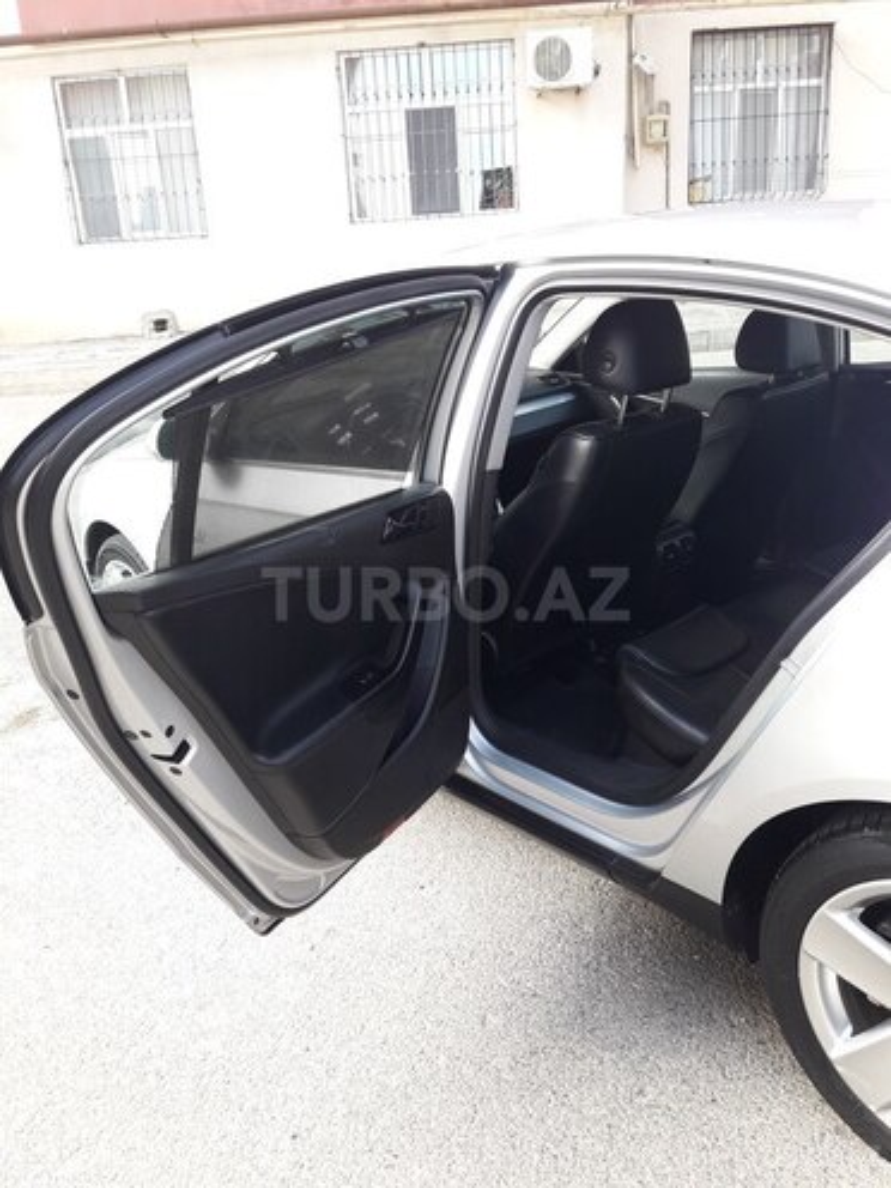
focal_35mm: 28
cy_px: 594
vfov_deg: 63.4
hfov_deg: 49.7
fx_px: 961
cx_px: 446
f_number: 1.9
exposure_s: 1/100
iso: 40
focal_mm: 3.7
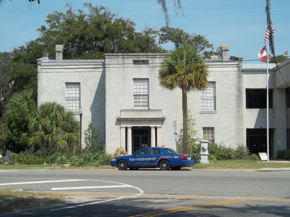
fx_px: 720
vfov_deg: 17.2
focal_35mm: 86
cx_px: 145
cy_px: 108
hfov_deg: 22.8
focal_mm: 15.4
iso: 64
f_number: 4.5
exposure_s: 1/640
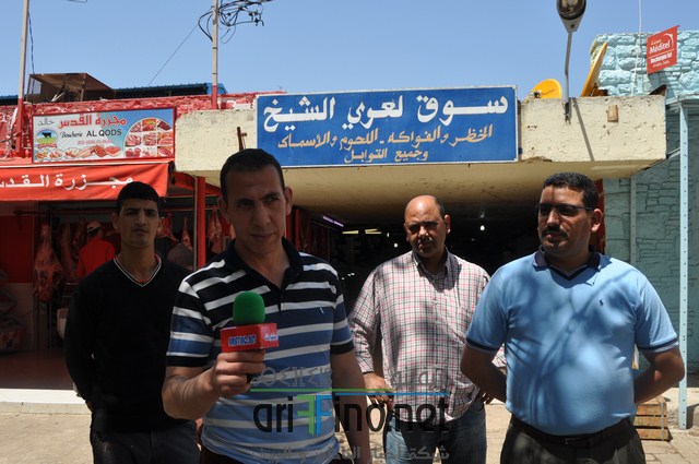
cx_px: 350
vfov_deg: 34.1
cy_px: 232
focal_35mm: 39
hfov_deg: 49.6
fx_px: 756
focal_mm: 26
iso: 200
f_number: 9
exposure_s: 1/320
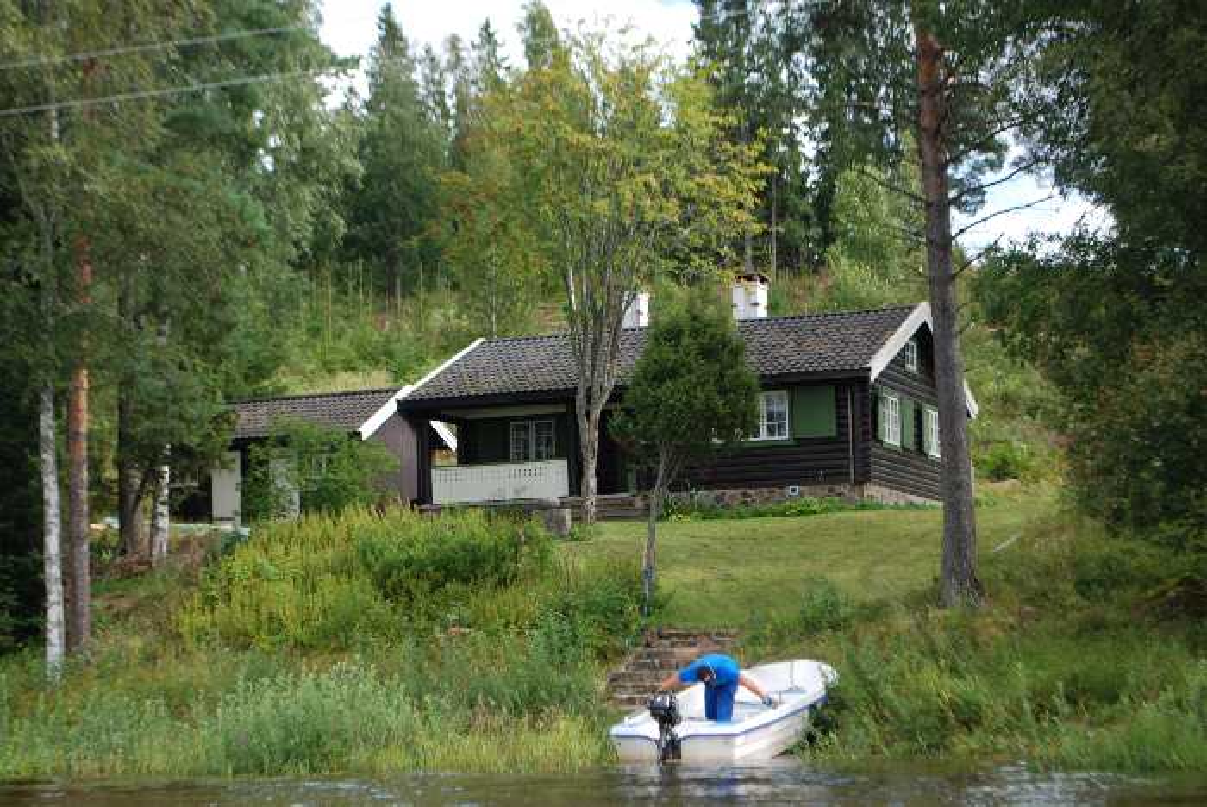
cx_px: 604
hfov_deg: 29.2
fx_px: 2315
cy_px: 404
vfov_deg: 19.8
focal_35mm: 69
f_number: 5.6
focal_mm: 46
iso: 100
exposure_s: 1/125
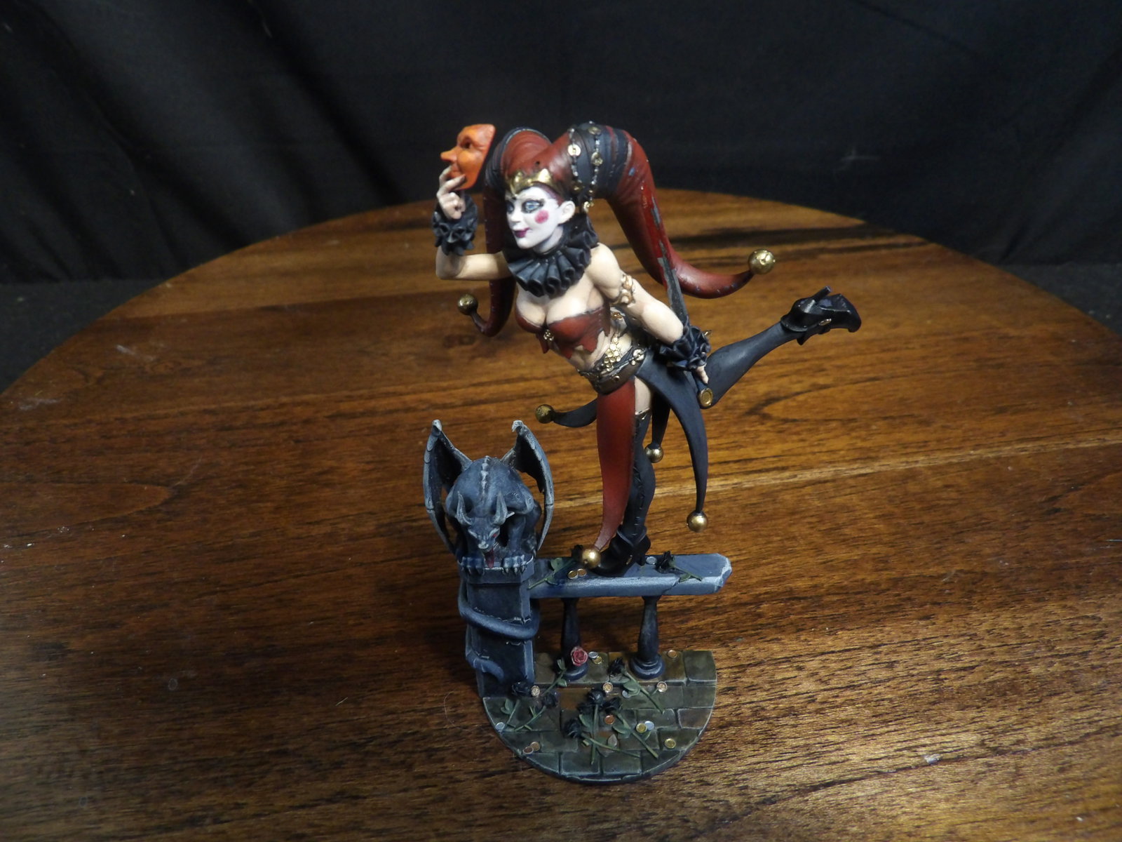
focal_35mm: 24
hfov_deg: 71.6
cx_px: 561
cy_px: 421
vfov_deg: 56.8
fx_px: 778
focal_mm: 4.3
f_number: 3.2
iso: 400
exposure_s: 1/4
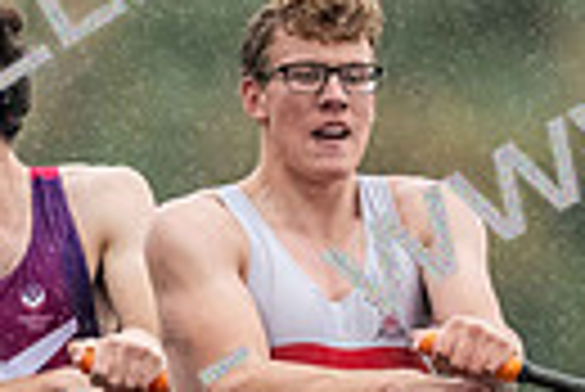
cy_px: 390
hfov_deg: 0.8
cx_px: -4
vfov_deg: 0.5
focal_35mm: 2680
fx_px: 43598
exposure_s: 1/2500
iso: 4500
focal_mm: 600
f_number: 4
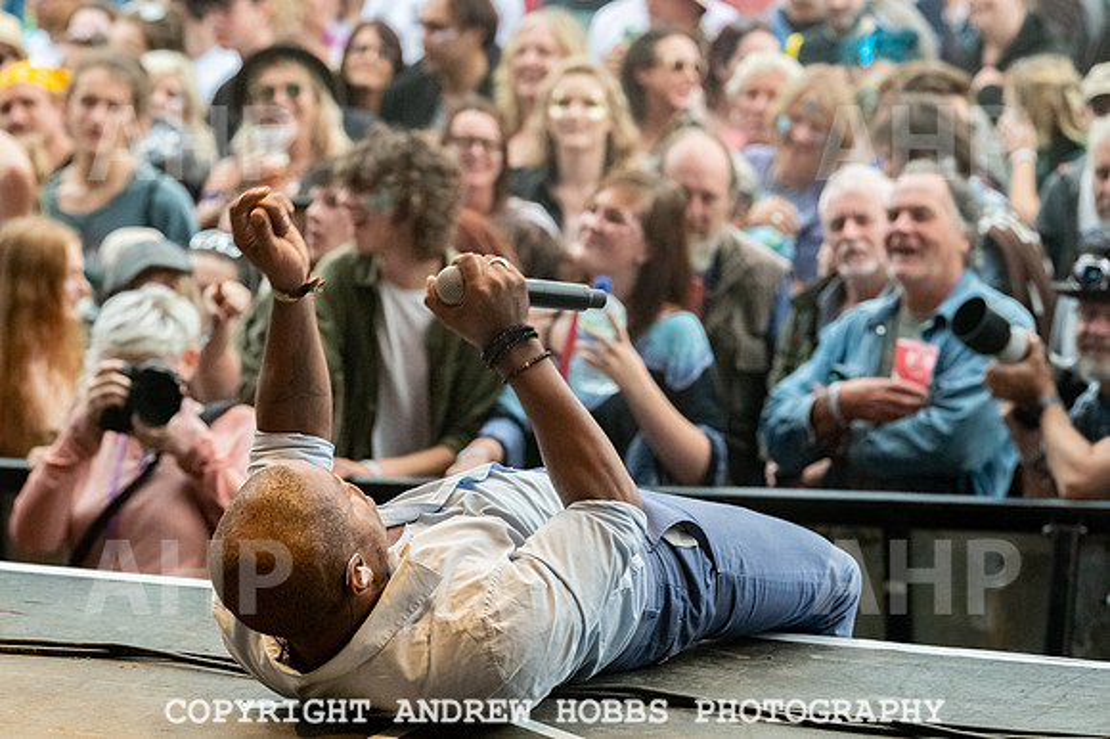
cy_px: 380
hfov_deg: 11.0
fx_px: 5740
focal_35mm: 186
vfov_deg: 7.4
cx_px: 483
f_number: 5.6
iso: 5600
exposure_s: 1/500
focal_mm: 165
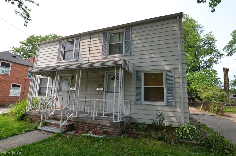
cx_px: 118
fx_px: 108
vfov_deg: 71.8
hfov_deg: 95.1
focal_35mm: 16
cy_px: 78
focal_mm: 11
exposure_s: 1/320
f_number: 7.1
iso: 250
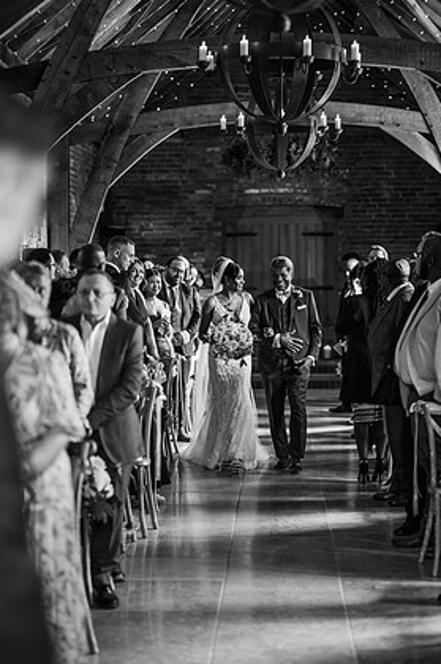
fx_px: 1676
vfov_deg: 22.4
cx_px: 227
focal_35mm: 91
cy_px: 318
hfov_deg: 15.0
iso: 720
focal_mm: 85
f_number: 1.8
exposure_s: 1/200
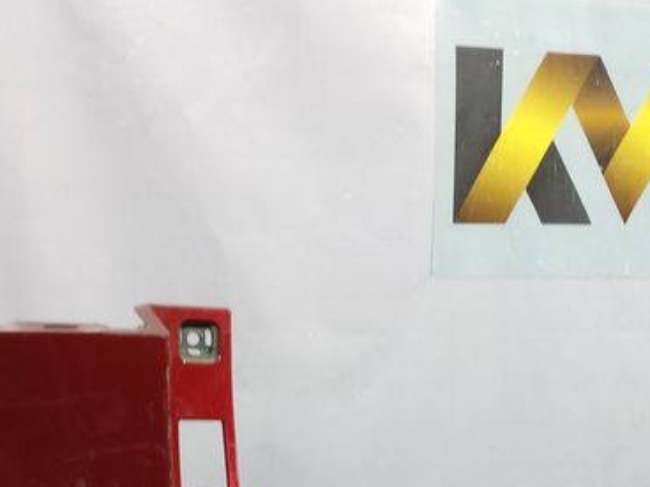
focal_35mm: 76
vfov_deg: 18.4
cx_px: 528
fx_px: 1427
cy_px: 581
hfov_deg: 25.2
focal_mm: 4.26
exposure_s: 1/20
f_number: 2
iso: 400
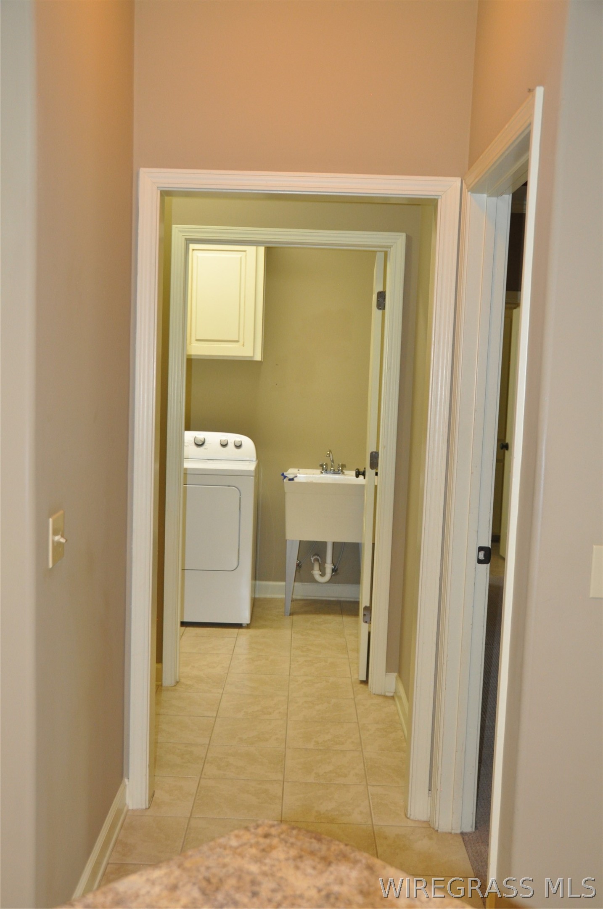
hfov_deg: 36.8
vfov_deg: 53.2
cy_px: 454
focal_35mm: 36
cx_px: 302
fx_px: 907
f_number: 3.8
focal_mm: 24
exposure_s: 1/60
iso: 800
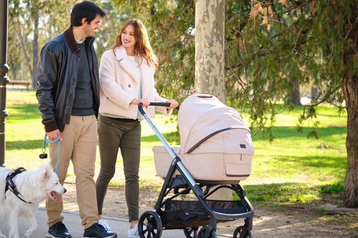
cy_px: 122
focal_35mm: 133
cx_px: 177
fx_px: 1322
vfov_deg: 10.3
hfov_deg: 15.4
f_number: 2.8
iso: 200
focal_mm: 80
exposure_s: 1/250
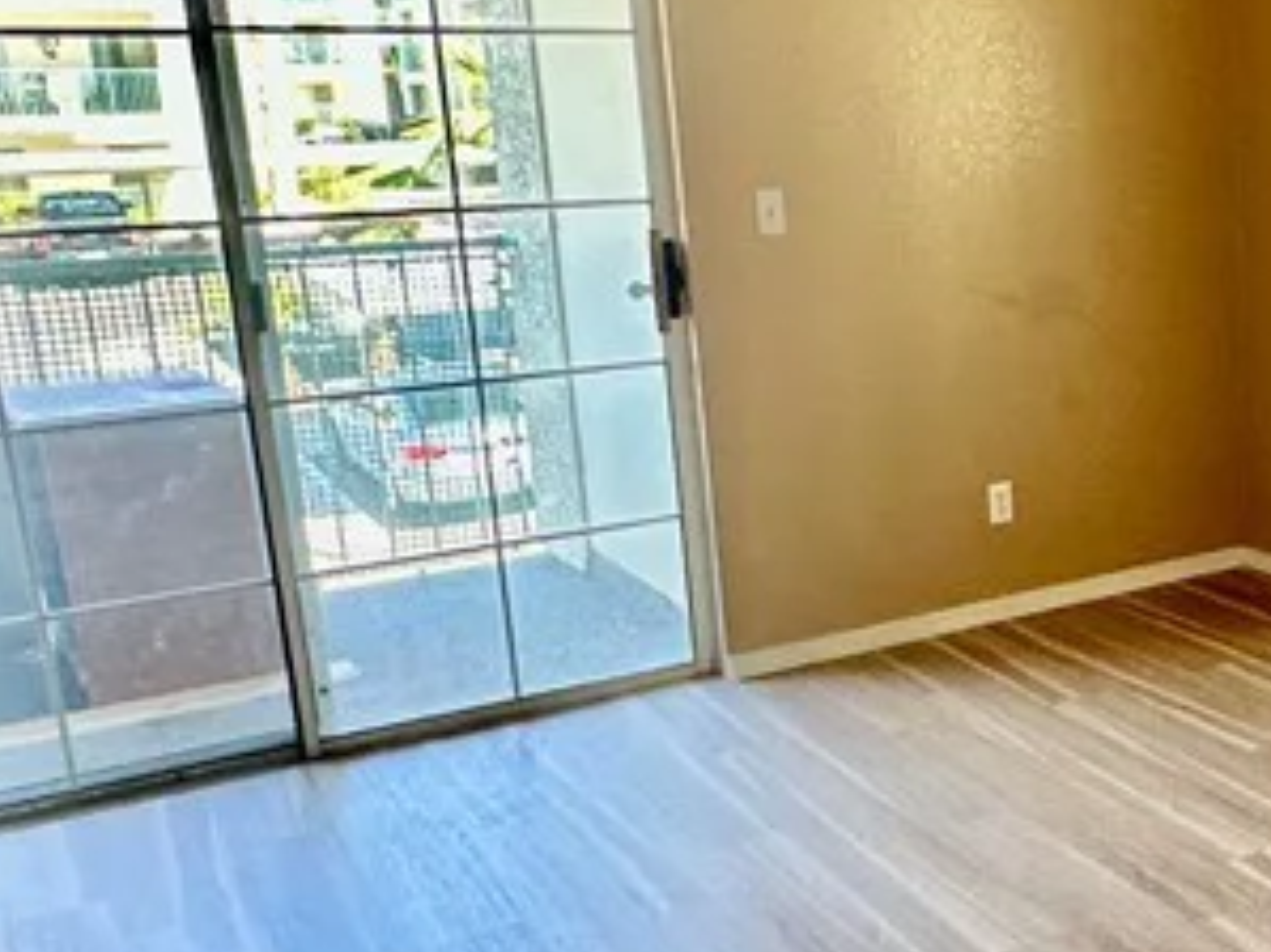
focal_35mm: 48
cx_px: 1318
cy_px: 506
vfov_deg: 30.2
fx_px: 1762
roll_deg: +0.7
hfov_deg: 35.3
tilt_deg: -14.7
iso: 125
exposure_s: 1/120
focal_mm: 2.22
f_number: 2.2
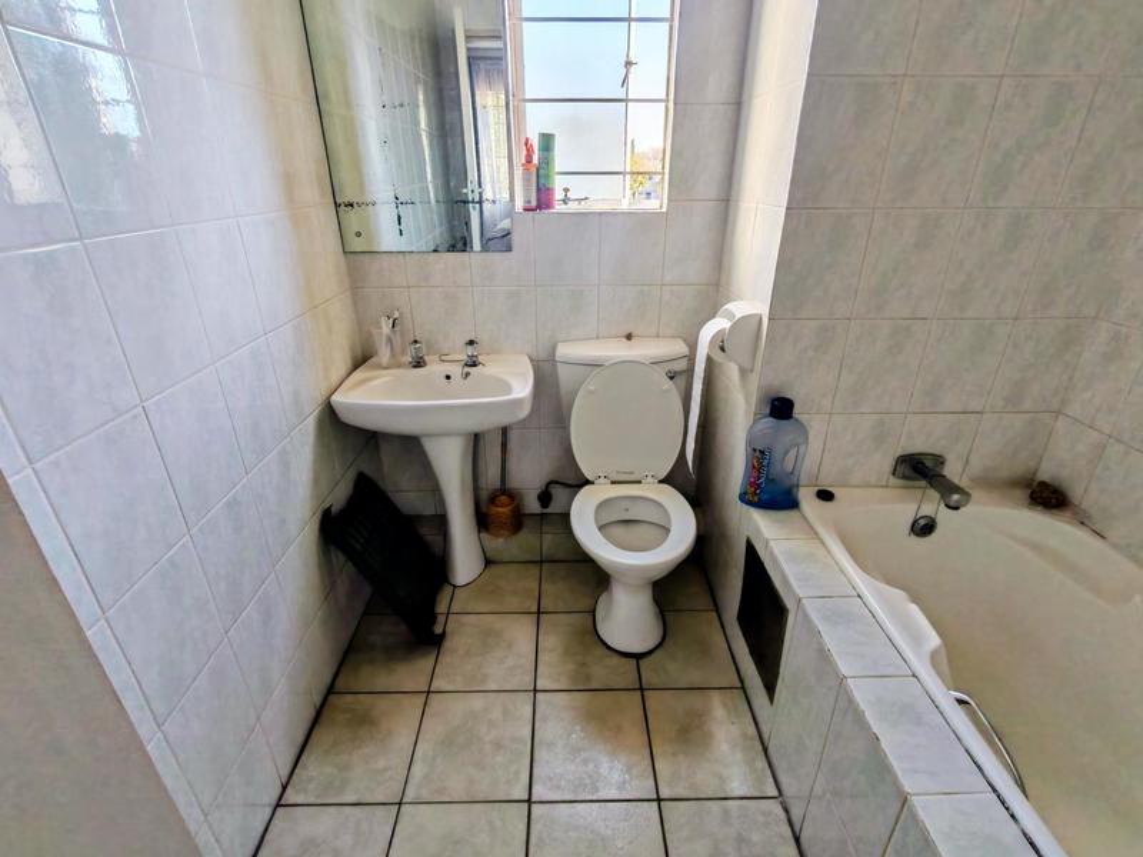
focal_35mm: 16
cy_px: 428
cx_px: 572
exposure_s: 1/100
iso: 62
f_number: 2.2
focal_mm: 1.96
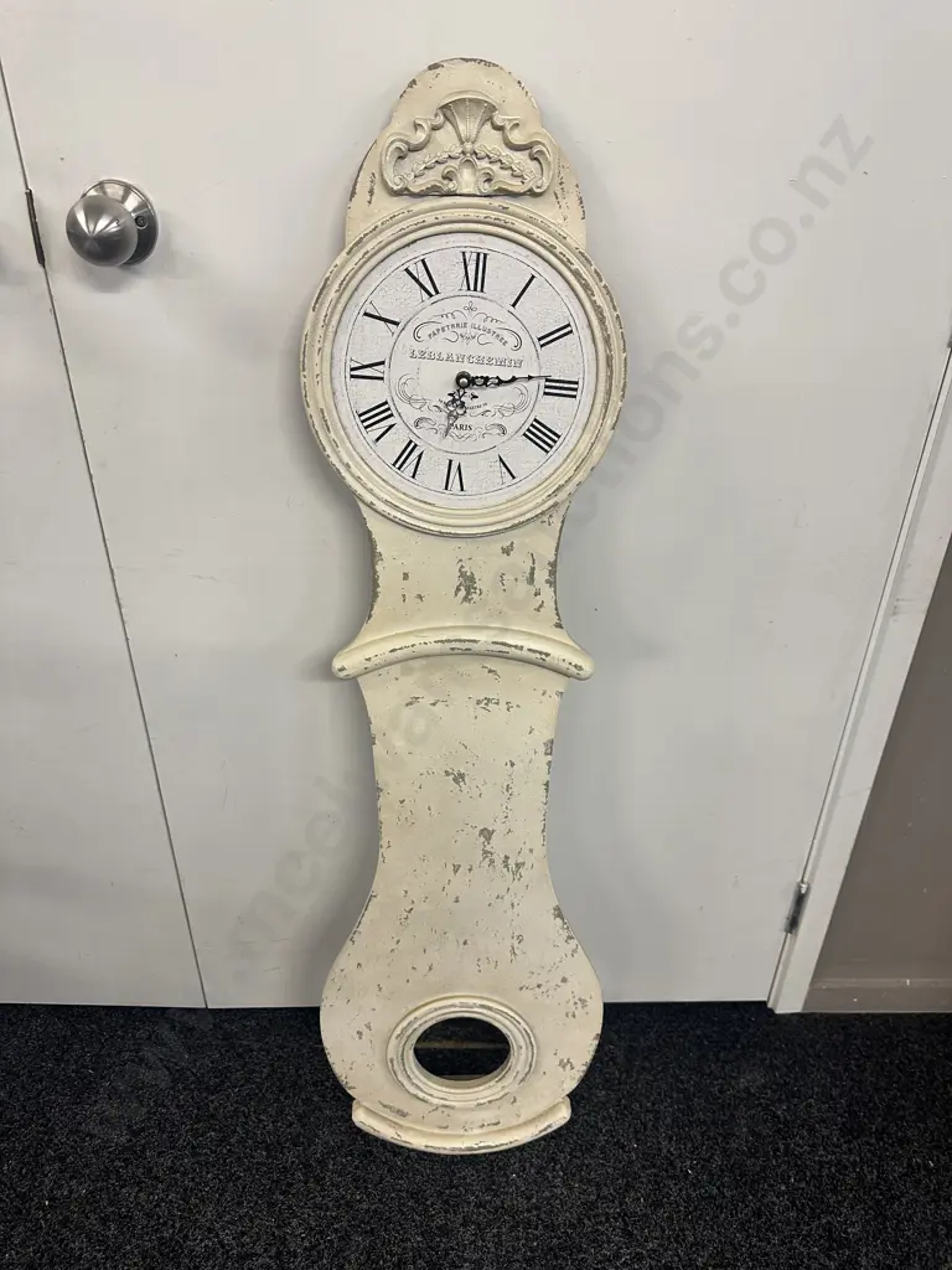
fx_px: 880
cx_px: 476
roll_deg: -0.2
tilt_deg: -30.2
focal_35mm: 24
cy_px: 635
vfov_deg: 71.6
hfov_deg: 56.8
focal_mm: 6.86
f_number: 1.78
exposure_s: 1/100
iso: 160
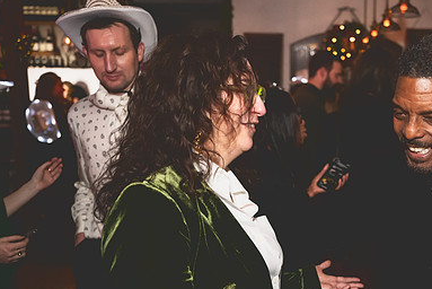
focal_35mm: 45
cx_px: 319
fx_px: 540
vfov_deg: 29.7
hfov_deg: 42.4
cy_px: 198
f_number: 2.8
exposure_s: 1/125
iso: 3200
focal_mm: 29
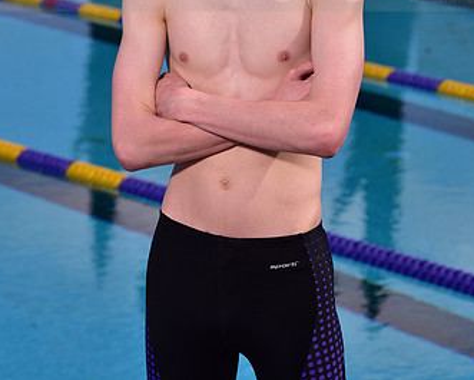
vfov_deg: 6.7
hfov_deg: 8.4
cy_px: -34
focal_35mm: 230
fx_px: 3228
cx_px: 243
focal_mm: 140
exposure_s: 1/250
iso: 80
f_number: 8
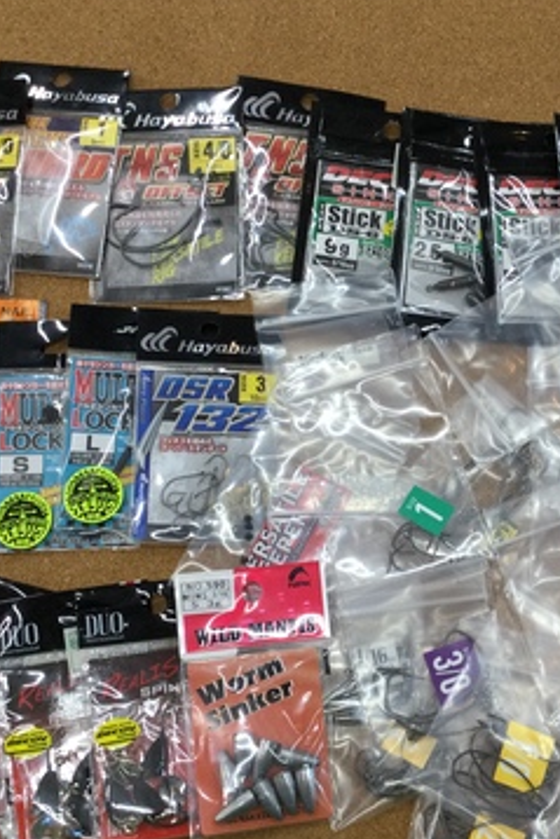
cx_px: 431
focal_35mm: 54
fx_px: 1259
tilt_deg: -75.3
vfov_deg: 36.8
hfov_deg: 24.8
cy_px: 457
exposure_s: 1/40
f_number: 2.4
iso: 25
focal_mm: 3.3
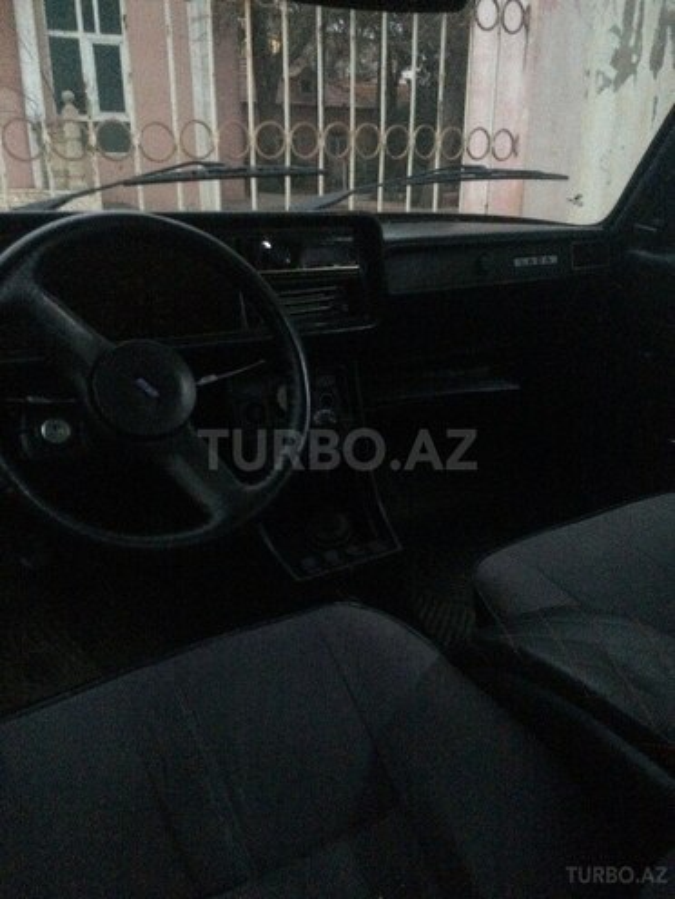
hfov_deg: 48.2
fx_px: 754
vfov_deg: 61.7
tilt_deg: -21.6
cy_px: 450
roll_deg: -1.6
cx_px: 338
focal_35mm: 29
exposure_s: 1/17
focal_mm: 4.15
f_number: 2.2
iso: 2000
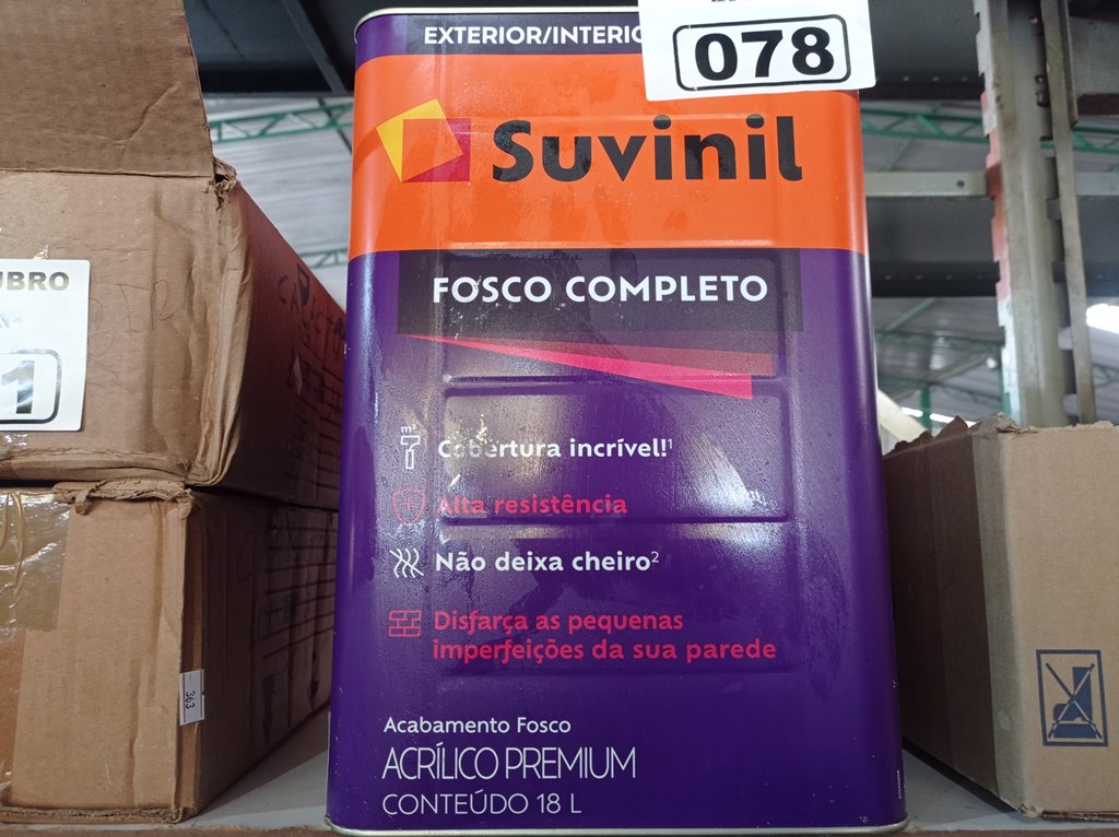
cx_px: 560
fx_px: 904
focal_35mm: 28
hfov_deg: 63.5
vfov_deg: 49.7
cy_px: 418
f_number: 1.79
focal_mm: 4.7
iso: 470
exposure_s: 1/24
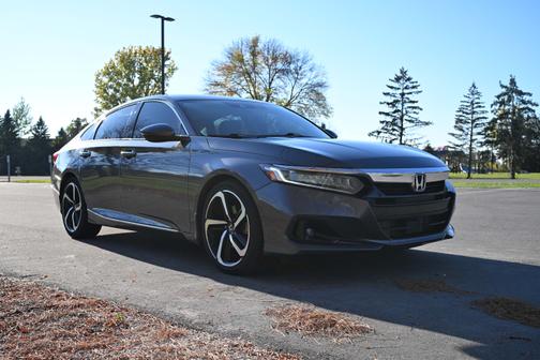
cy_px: 180
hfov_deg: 51.3
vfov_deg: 35.5
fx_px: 562
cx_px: 270
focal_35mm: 38
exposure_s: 1/400
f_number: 7.1
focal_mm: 25
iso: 100
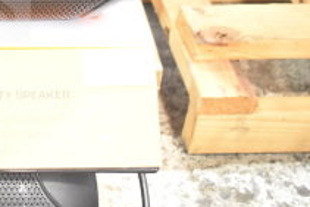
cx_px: -135
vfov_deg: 12.7
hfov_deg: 17.8
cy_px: -74
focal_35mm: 104
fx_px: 896
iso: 2500
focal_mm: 24
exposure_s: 1/40
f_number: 4
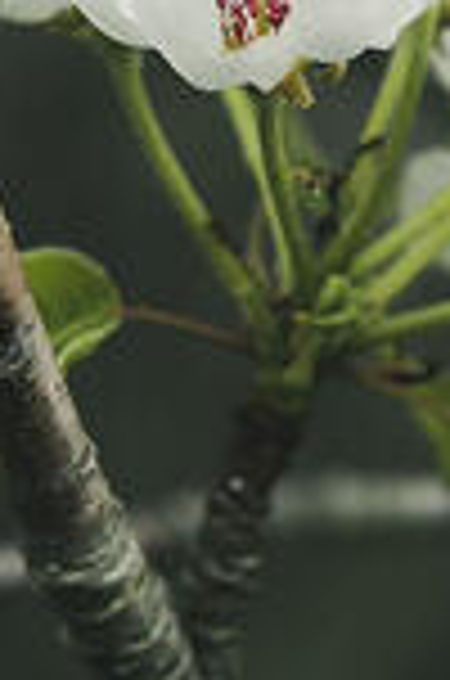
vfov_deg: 9.6
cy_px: -126
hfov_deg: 6.5
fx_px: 3974
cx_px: 464
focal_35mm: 211
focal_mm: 35
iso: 100
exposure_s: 1/160
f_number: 4
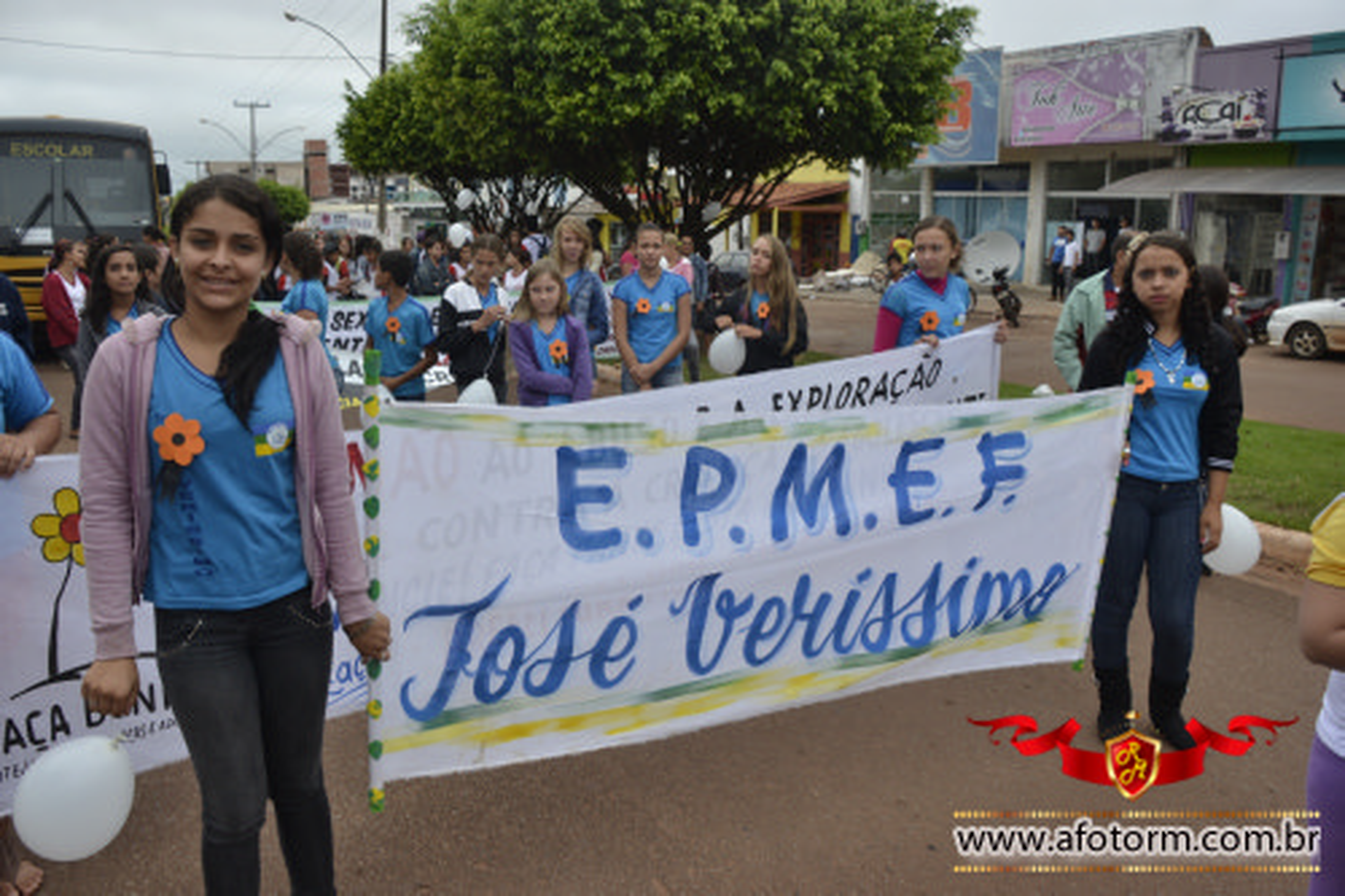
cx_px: 672
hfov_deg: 61.9
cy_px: 448
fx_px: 1120
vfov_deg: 43.6
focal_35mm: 30
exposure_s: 1/160
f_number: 6.3
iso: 100
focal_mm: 20
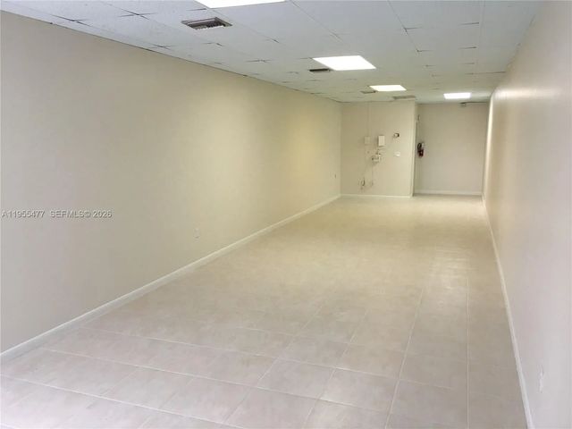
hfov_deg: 61.7
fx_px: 479
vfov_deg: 48.2
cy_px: 214
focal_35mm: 29
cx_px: 286
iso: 25
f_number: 2.2
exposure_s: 1/30
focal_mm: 4.15
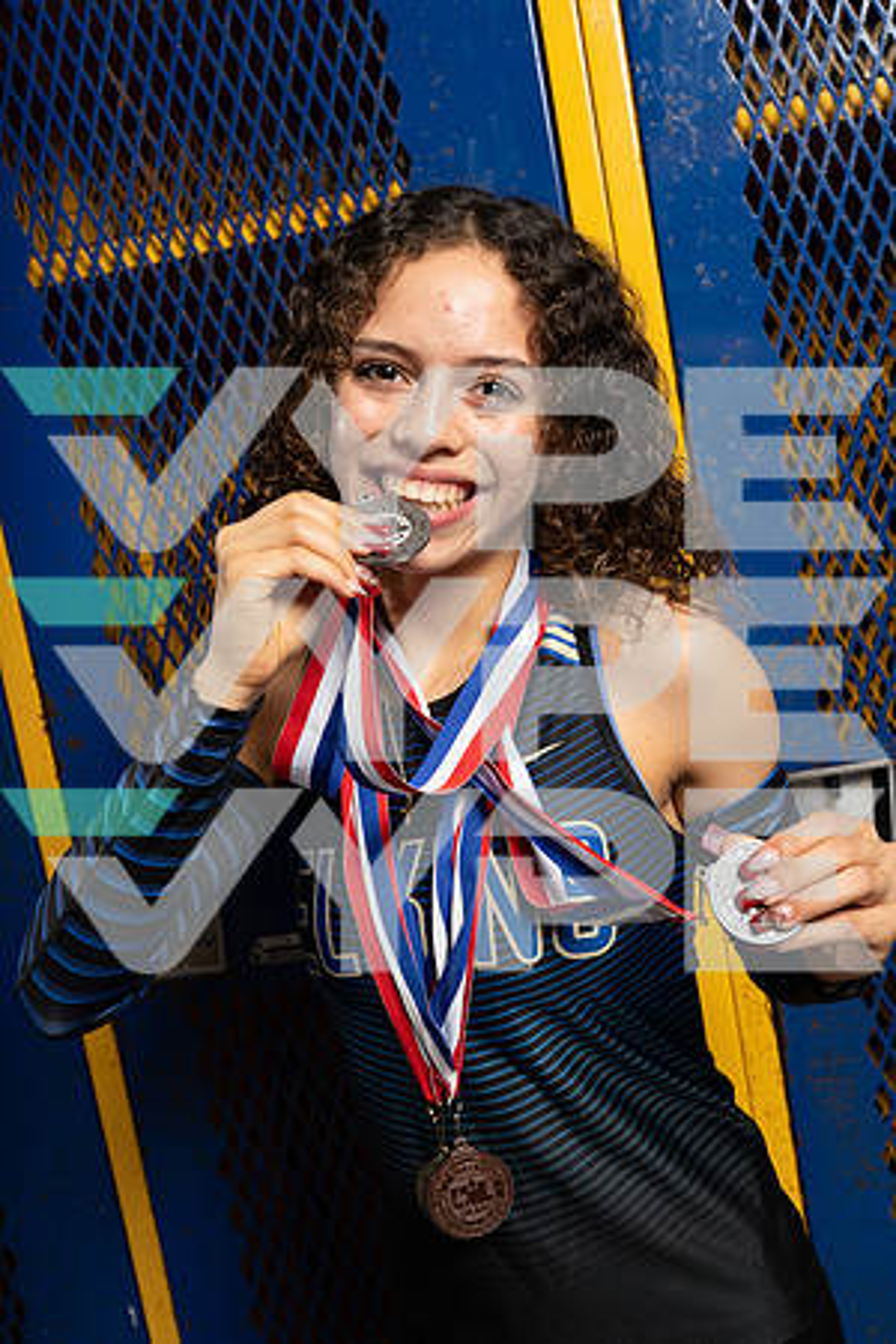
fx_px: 1419
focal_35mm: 38
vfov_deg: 50.7
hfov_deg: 35.1
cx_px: 448
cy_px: 672
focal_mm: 38
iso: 125
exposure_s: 1/250
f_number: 8
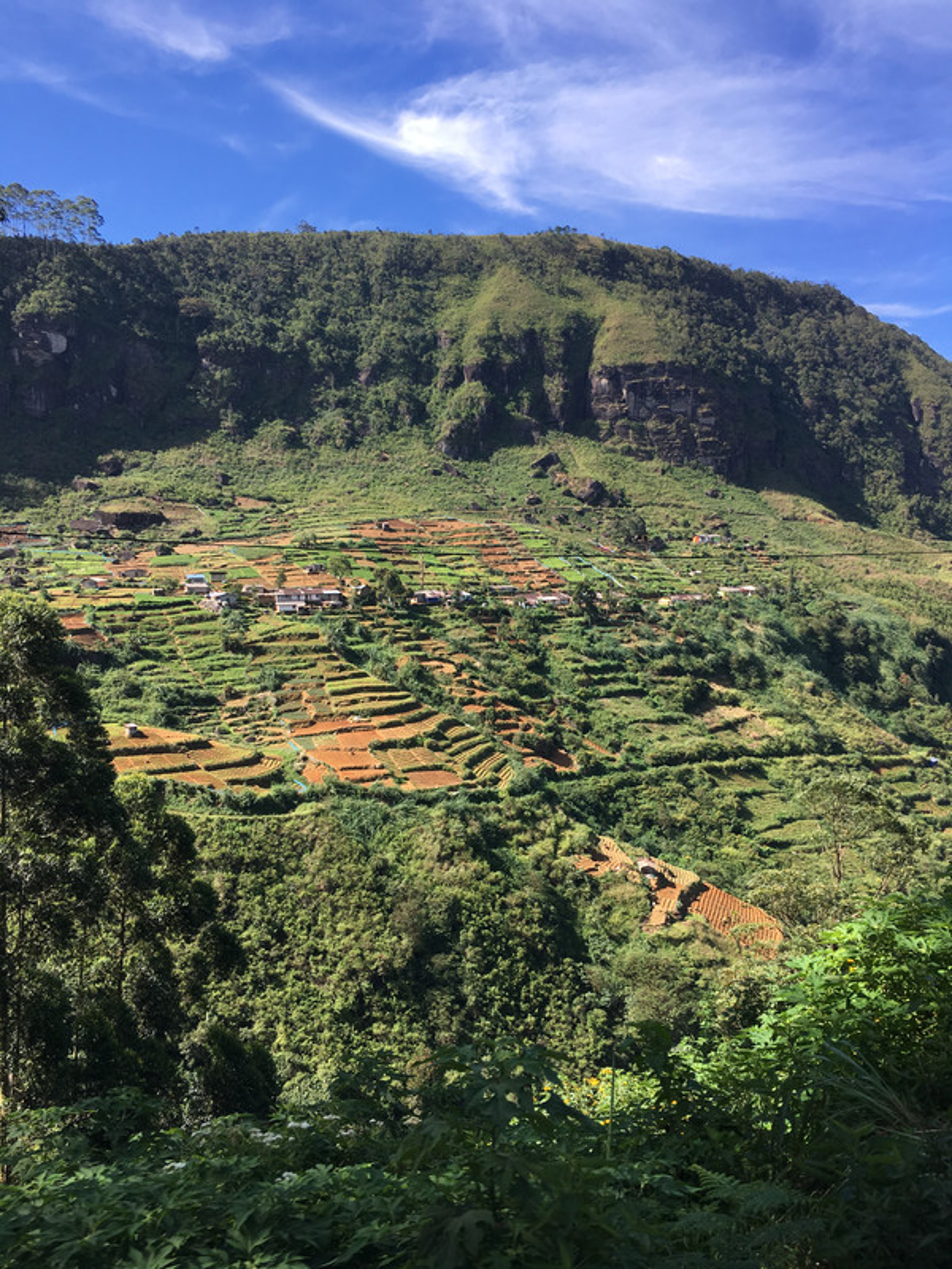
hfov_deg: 48.2
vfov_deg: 61.7
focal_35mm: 29
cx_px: 476
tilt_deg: -0.4
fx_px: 1063
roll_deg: +6.2
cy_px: 634
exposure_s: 1/801
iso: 25
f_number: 2.2
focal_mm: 4.15
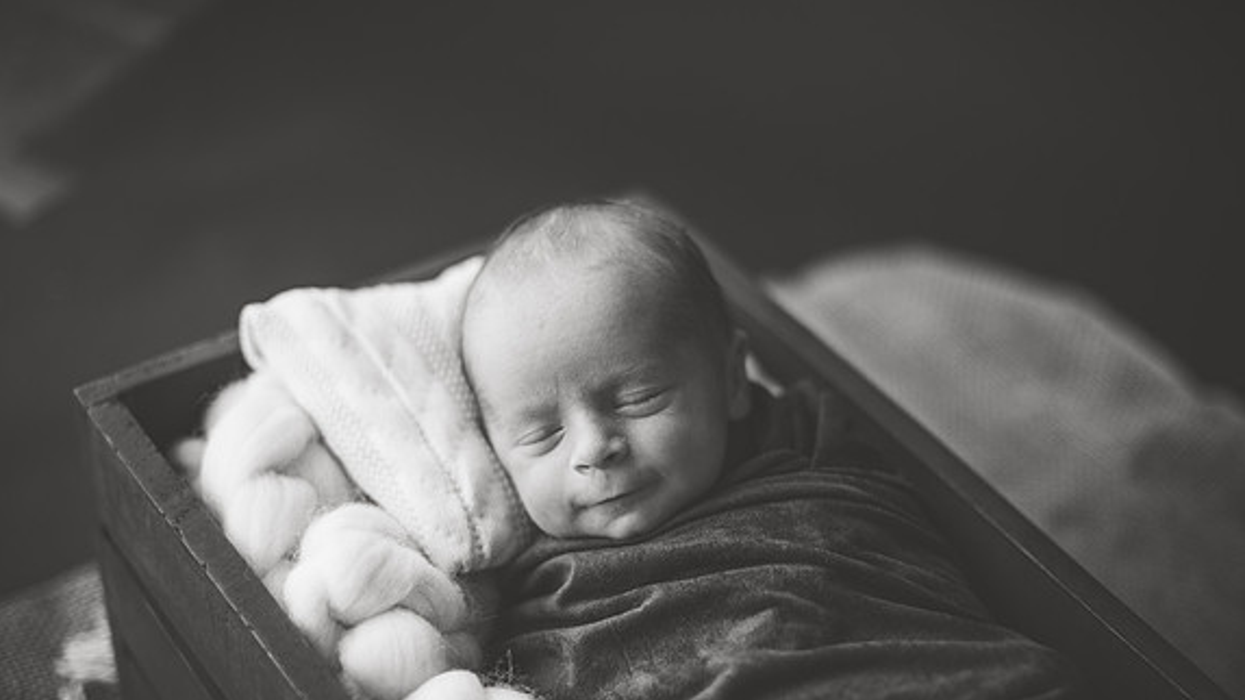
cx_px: 628
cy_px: 410
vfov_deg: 22.6
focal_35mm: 53
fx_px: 1749
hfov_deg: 39.2
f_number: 1.8
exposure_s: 1/640
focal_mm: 50
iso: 200
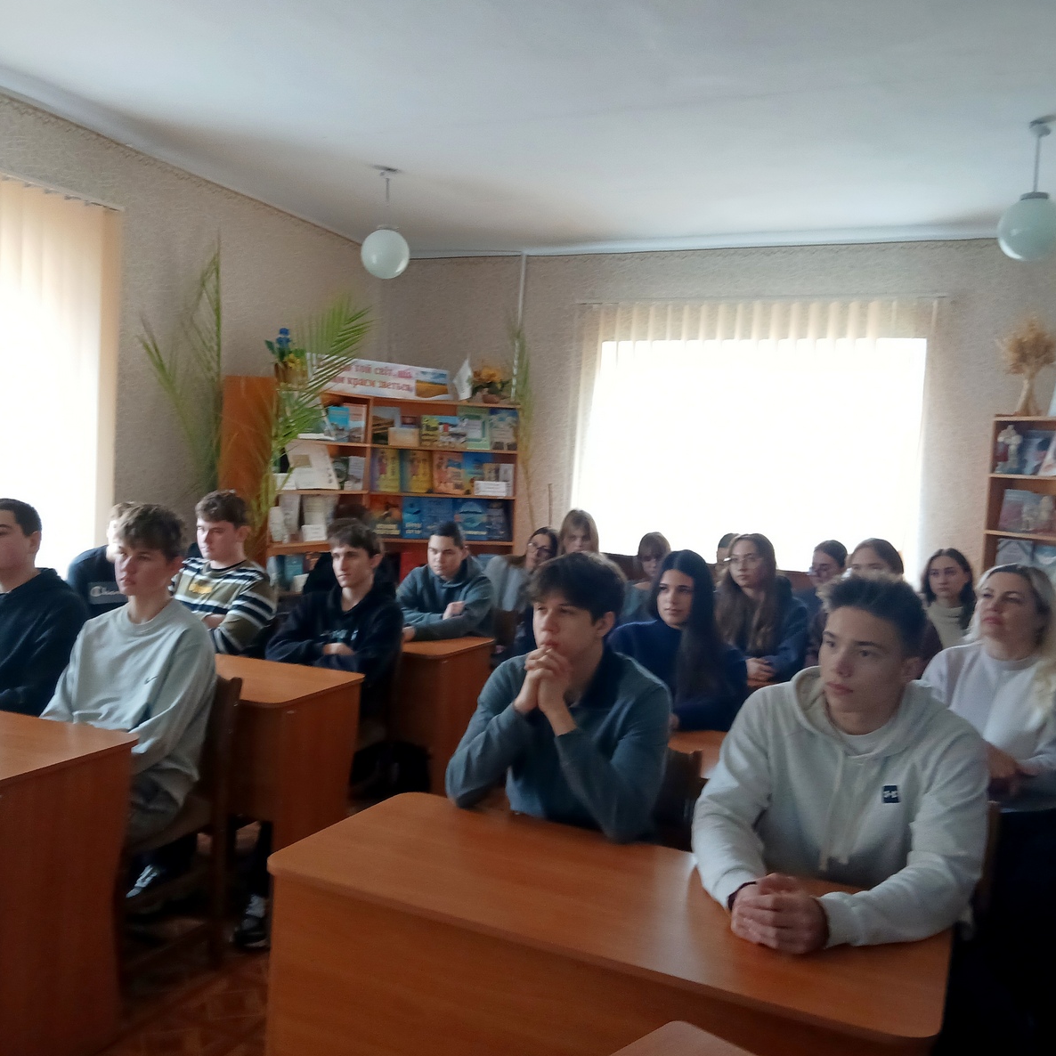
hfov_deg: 52.4
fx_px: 1070
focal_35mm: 31
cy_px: 528
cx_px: 454
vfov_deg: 52.5
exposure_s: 1/25
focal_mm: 3.98
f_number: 1.8
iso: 320
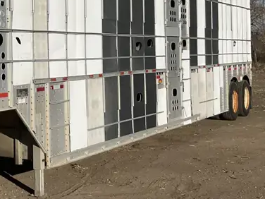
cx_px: 5
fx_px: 567
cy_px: 37
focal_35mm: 74
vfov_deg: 19.7
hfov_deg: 25.2
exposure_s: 1/4785
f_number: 1.8
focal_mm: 3
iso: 25
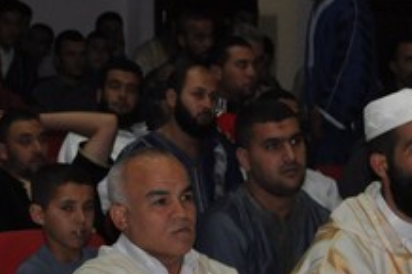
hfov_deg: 9.4
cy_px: 218
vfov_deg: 6.2
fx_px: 2516
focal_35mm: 220
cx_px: 146
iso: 800
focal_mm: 50
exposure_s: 1/60
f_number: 5.6
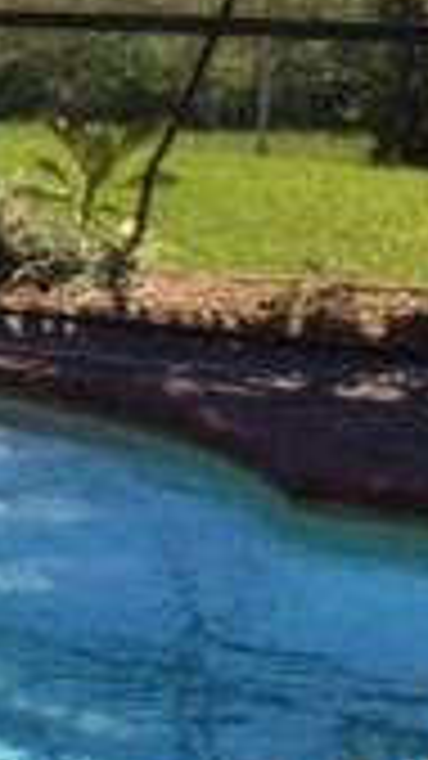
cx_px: -883
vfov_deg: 15.8
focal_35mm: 136
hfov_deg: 7.7
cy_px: 319
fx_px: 2745
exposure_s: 1/986
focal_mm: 3.3
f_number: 2.4
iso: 32
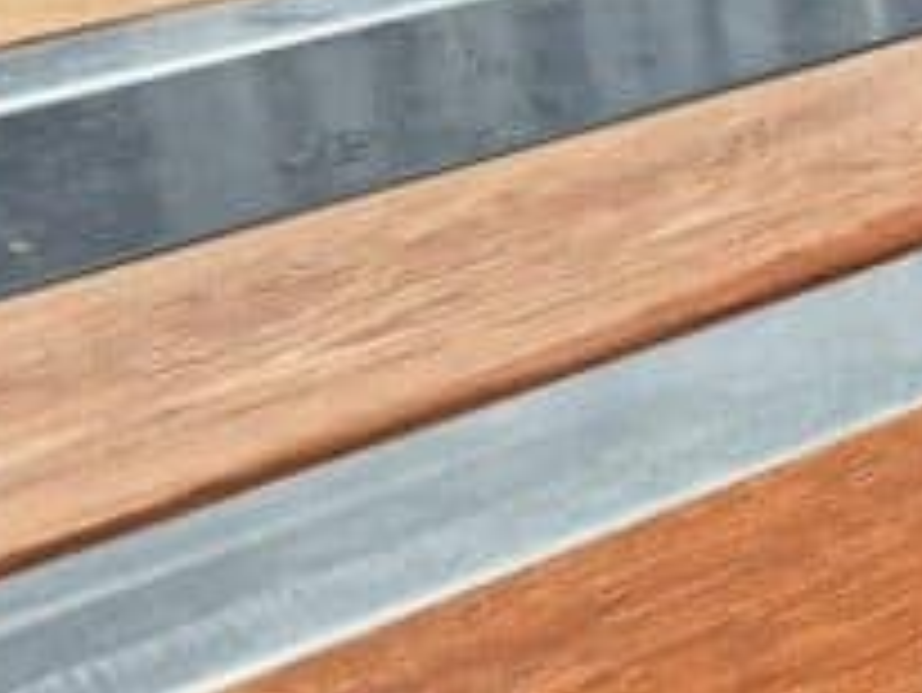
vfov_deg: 17.2
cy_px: 266
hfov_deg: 19.8
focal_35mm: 86
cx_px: 1376
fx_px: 2292
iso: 25
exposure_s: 1/347
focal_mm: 5.4
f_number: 1.8
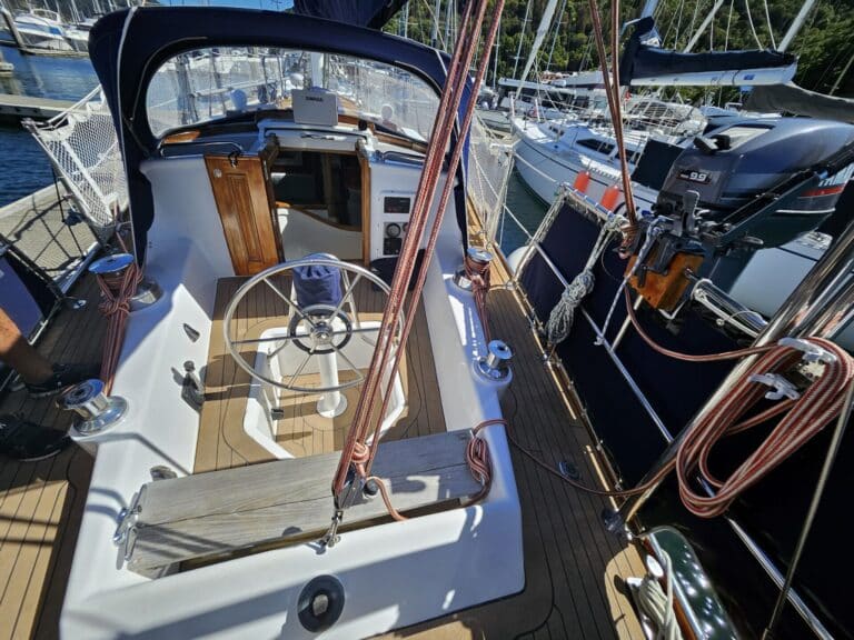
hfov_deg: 106.2
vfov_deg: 89.9
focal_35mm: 13
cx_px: 427
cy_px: 320
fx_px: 321
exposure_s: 1/1300
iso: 32
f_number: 2.2
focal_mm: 1.7
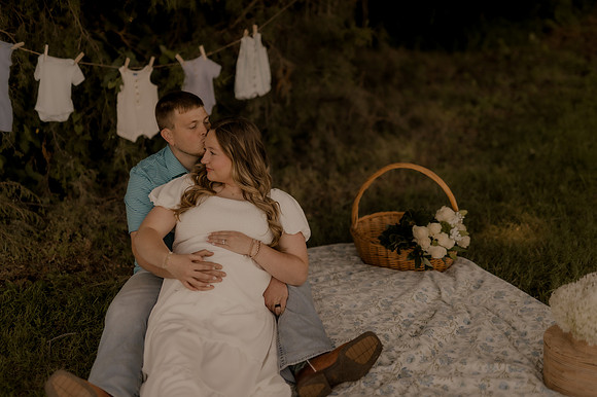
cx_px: 298
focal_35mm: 50
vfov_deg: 27.0
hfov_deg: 39.6
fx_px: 829
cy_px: 198
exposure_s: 1/1000
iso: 200
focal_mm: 50
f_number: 1.4
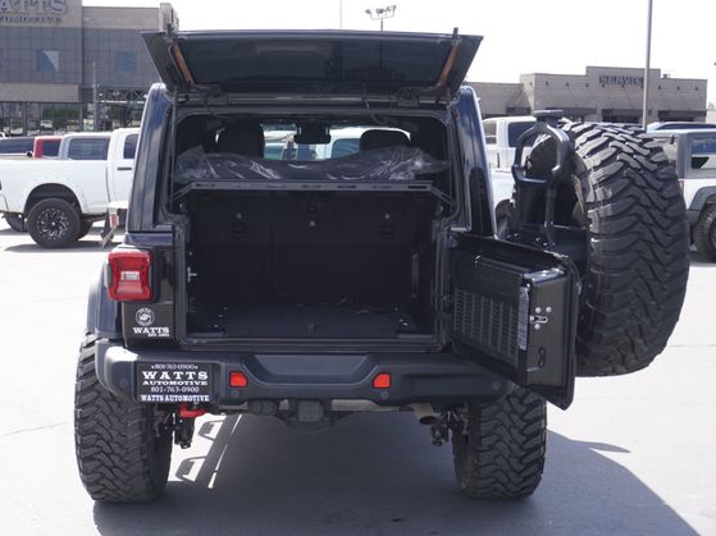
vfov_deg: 26.8
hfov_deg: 35.2
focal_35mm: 55
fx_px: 1128
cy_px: 270
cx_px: 329
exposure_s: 1/100
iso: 100
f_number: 6.3
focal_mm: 33
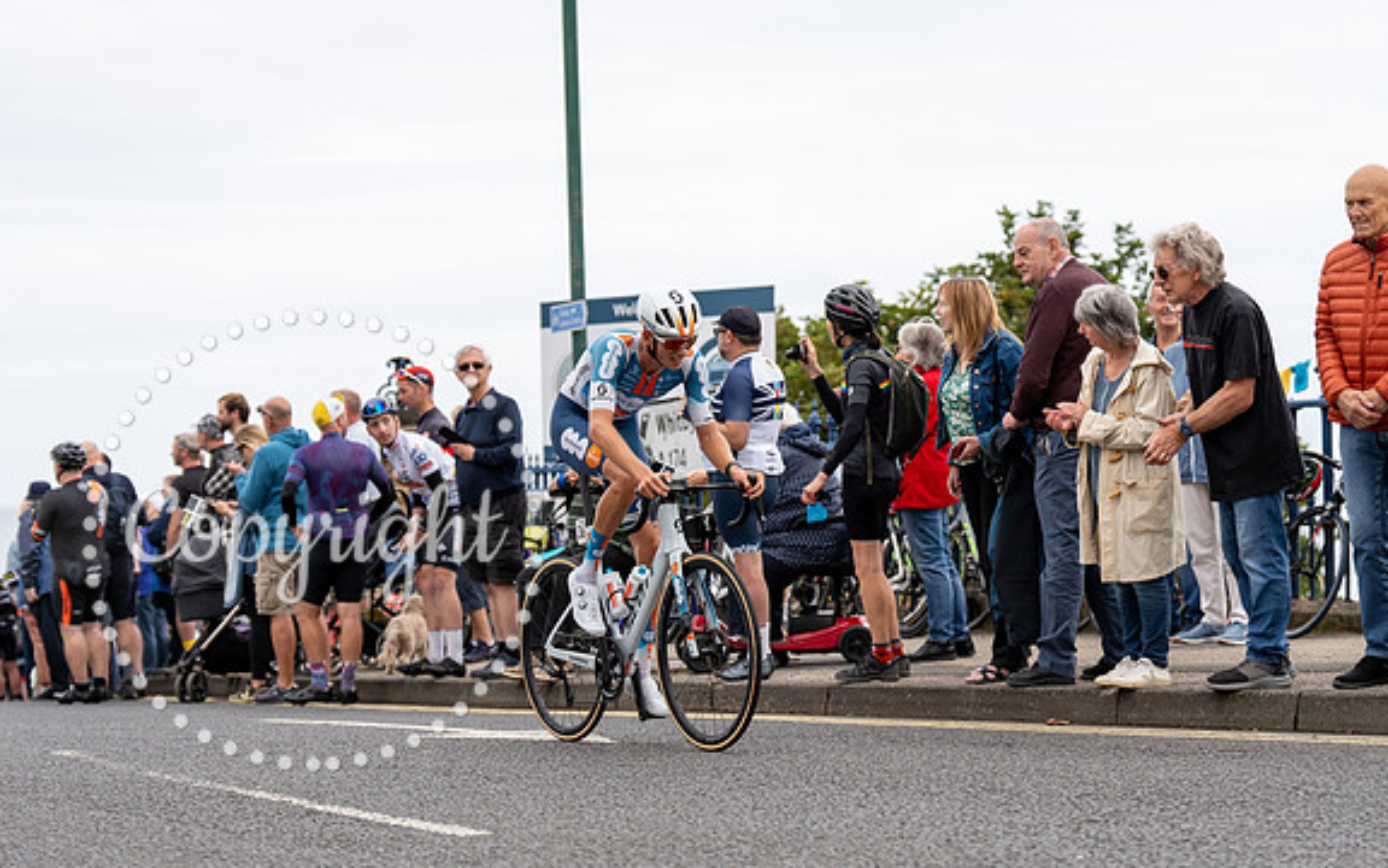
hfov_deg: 25.8
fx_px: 3026
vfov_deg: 16.3
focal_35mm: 80
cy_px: 414
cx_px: 692
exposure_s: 1/1000
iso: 320
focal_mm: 78
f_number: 3.5
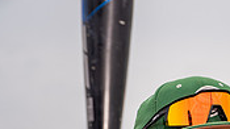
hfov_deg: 11.4
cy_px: 280
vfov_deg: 6.2
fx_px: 1151
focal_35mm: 189
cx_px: 189
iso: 100
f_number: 4.5
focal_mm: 70
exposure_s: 1/320
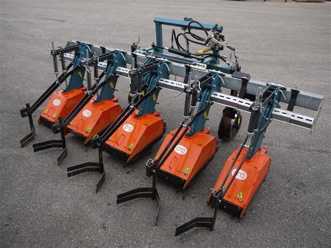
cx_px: 166
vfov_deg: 44.2
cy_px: 124
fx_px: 306
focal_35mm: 32
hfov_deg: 56.8
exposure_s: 1/160
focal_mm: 16
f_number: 4.5
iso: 100
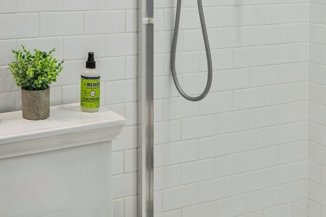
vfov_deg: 23.7
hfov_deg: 36.2
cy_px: -42
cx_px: 43
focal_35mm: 52
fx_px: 471
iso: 250
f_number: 9
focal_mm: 16
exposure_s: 1/10
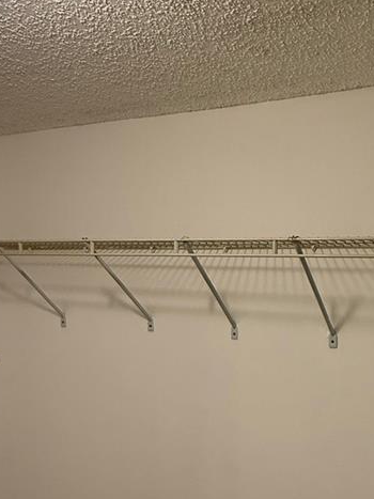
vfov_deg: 49.8
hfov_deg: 38.7
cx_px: 278
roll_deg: -2.2
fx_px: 519
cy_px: 357
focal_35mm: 36
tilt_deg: -8.6
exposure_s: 1/120
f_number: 2.2
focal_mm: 2.22
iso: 125
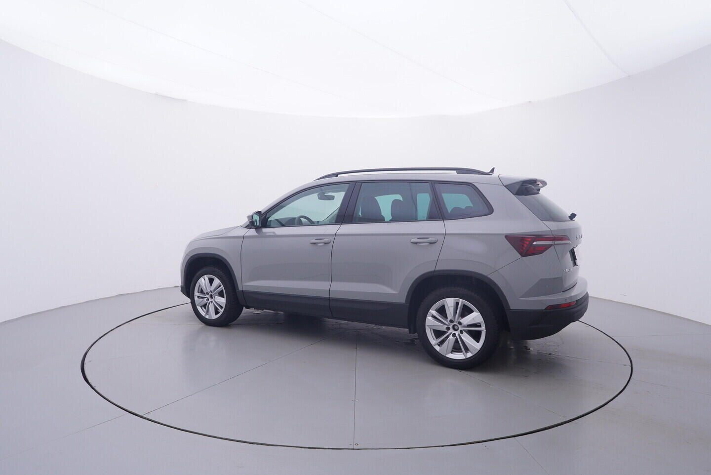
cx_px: 356
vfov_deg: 56.2
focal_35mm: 22
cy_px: 238
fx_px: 445
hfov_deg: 77.3
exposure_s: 1/80
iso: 200
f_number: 5
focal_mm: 15
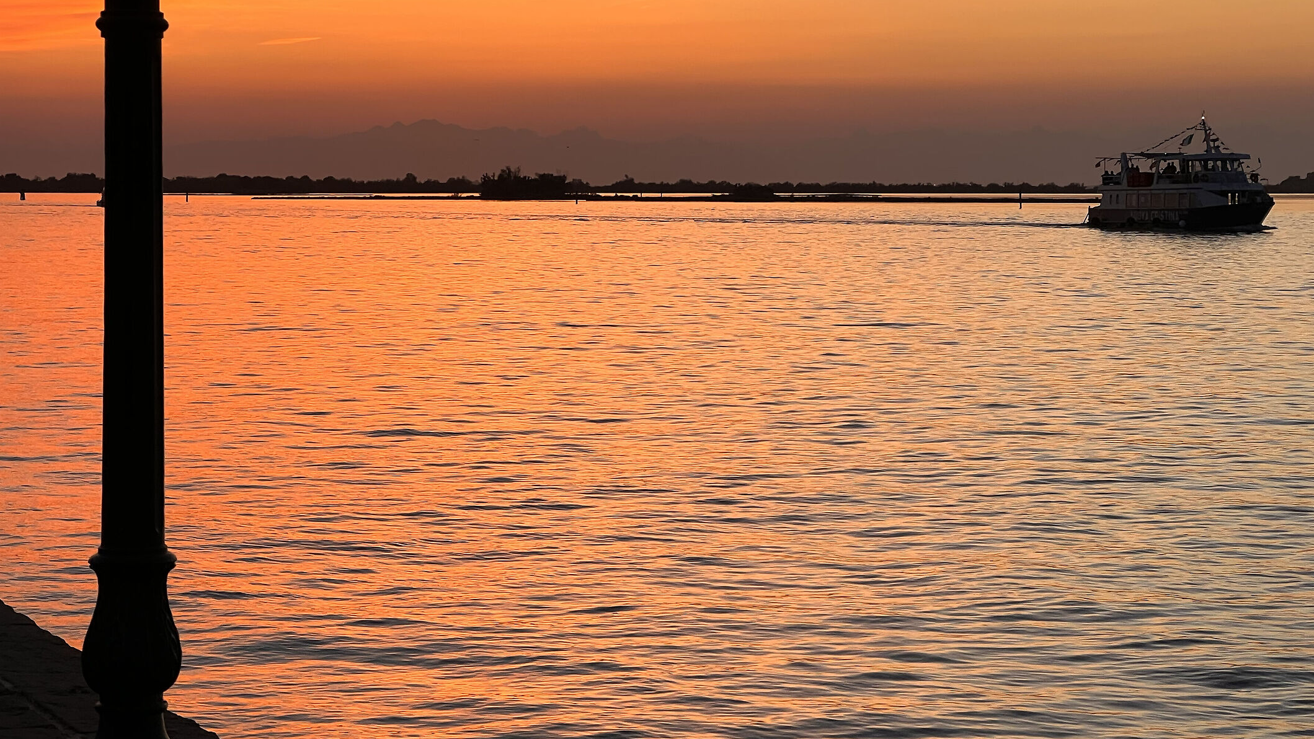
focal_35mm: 95
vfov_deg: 12.7
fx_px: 3310
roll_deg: +0.5
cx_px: 710
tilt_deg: -0.6
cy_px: 258
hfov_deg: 22.4
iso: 64
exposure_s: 1/100
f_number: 2.8
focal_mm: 9
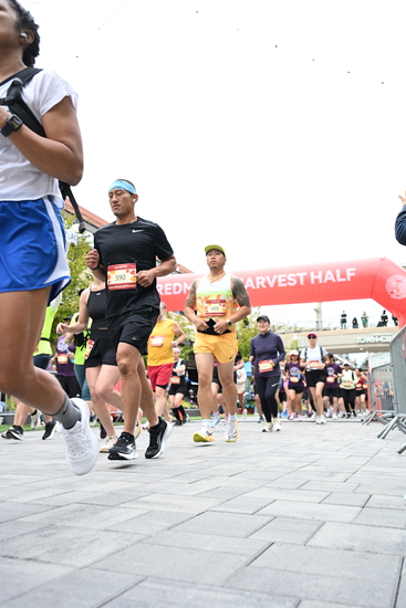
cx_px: 203
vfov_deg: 60.3
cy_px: 304
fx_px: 524
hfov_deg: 42.3
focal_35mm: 31
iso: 2000
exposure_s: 1/640
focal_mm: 31
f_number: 4
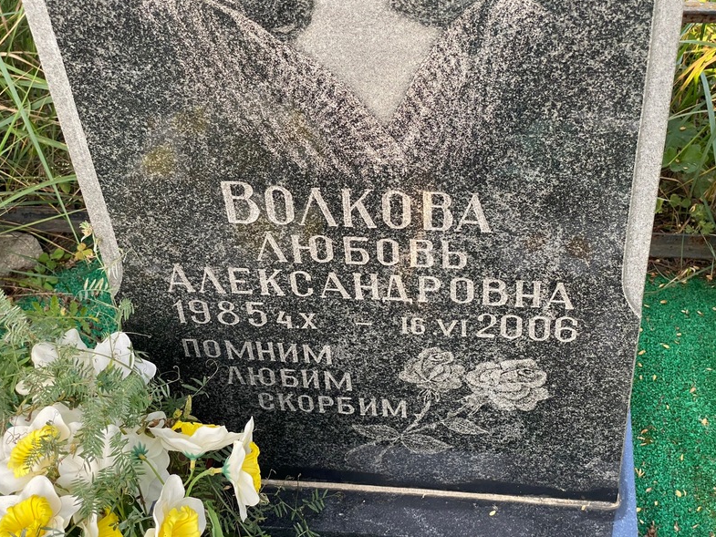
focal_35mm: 53
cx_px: 360
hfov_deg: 36.2
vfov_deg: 27.5
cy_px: 265
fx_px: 1096
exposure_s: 1/121
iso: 80
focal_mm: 6
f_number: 2
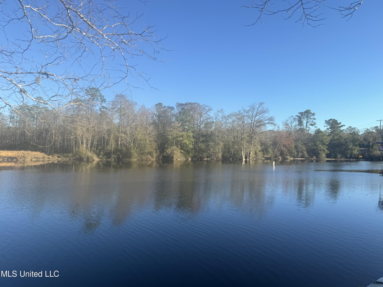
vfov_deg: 56.8
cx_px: 192
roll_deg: -1.2
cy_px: 144
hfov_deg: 71.6
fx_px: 266
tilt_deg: +1.5
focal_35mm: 24
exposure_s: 1/2041
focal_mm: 6.86
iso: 80
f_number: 1.78
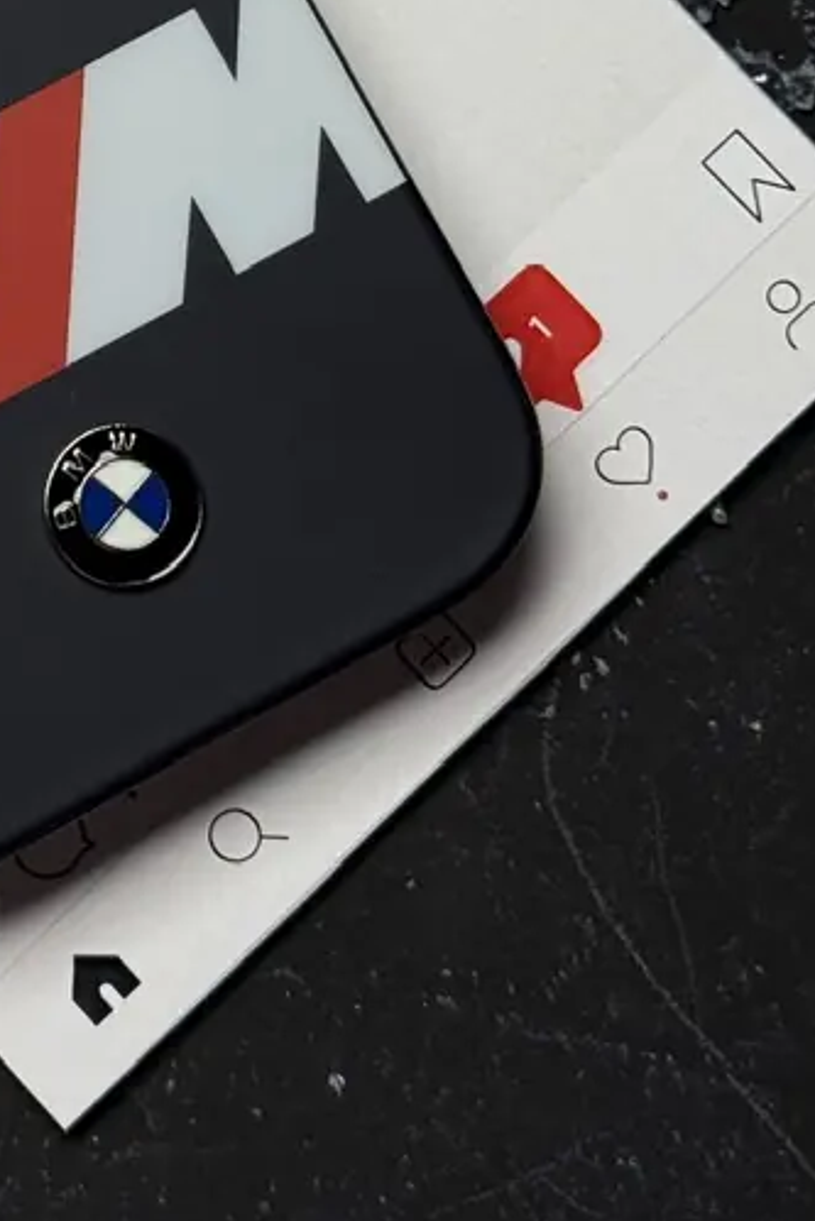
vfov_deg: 15.5
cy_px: -147
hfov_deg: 10.5
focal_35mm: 128
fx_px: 4343
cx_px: -291
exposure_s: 1/3704
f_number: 1.78
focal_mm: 6.76
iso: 64
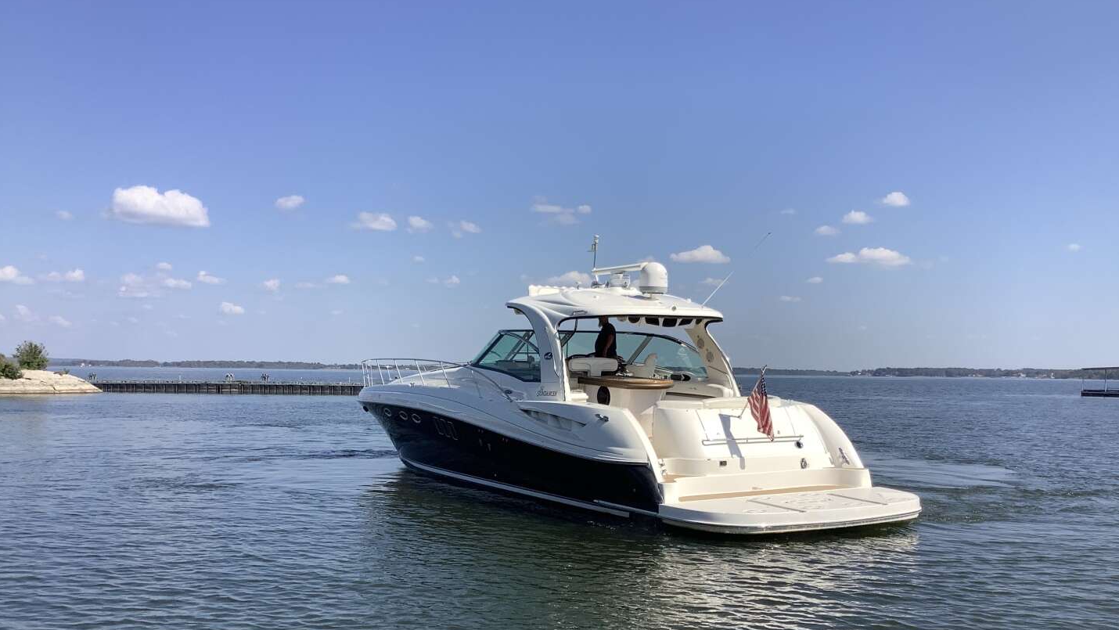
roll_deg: -0.2
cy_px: 405
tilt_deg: -1.9
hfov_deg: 58.0
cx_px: 560
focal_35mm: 34
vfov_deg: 34.4
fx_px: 1009
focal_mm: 3.3
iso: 25
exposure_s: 1/2037
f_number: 2.4
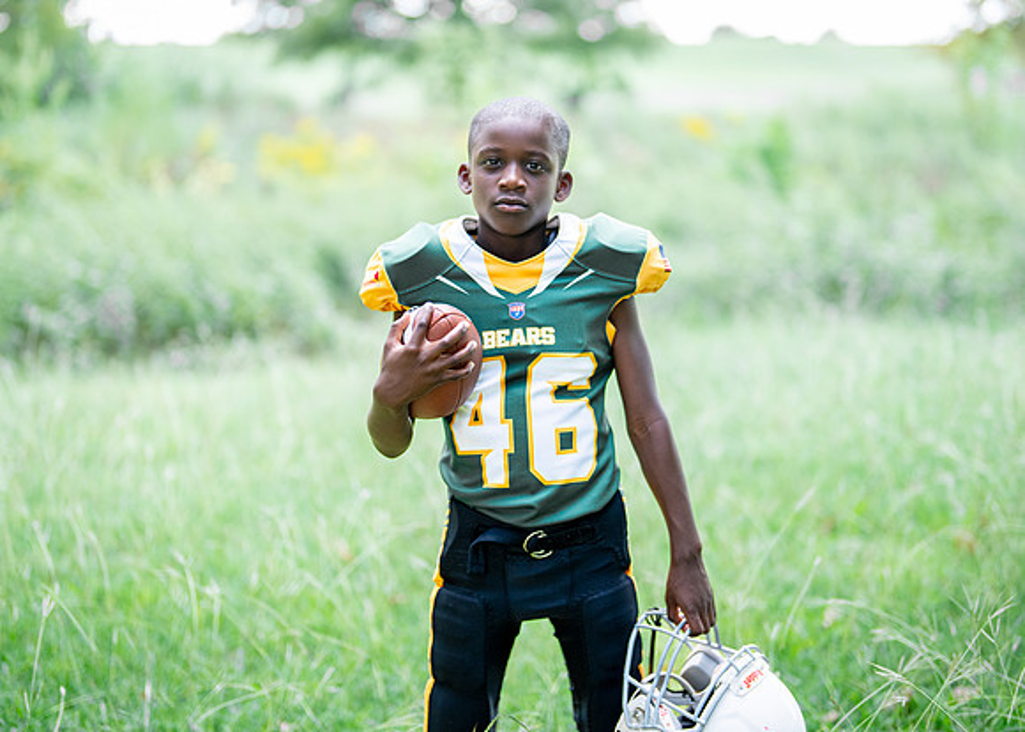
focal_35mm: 60
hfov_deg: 32.9
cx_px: 523
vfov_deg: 23.8
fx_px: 1738
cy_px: 326
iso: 320
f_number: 1.2
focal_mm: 50
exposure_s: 1/1000
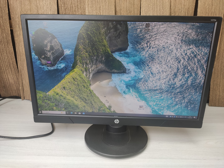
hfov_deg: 67.3
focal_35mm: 26
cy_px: 84
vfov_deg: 53.1
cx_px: 112
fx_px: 168
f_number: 1.75
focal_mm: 4.77
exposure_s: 1/50
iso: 164
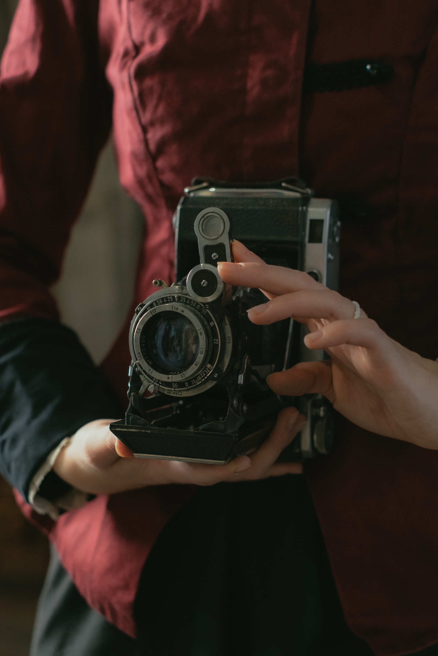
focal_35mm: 58
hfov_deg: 23.4
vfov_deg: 34.5
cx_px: 233
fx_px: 1058
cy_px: 345
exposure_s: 1/60
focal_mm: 35
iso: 1250
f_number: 2.8
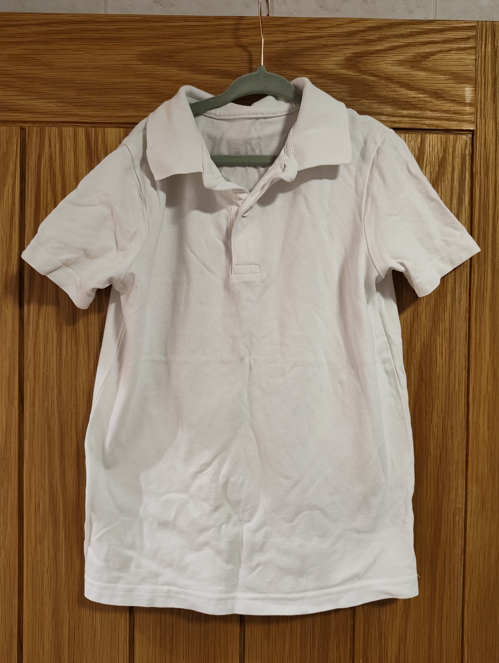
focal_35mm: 24
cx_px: 250
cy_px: 332
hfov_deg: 56.9
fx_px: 460
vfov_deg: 71.5
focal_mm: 5.56
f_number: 1.88
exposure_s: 1/50
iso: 764
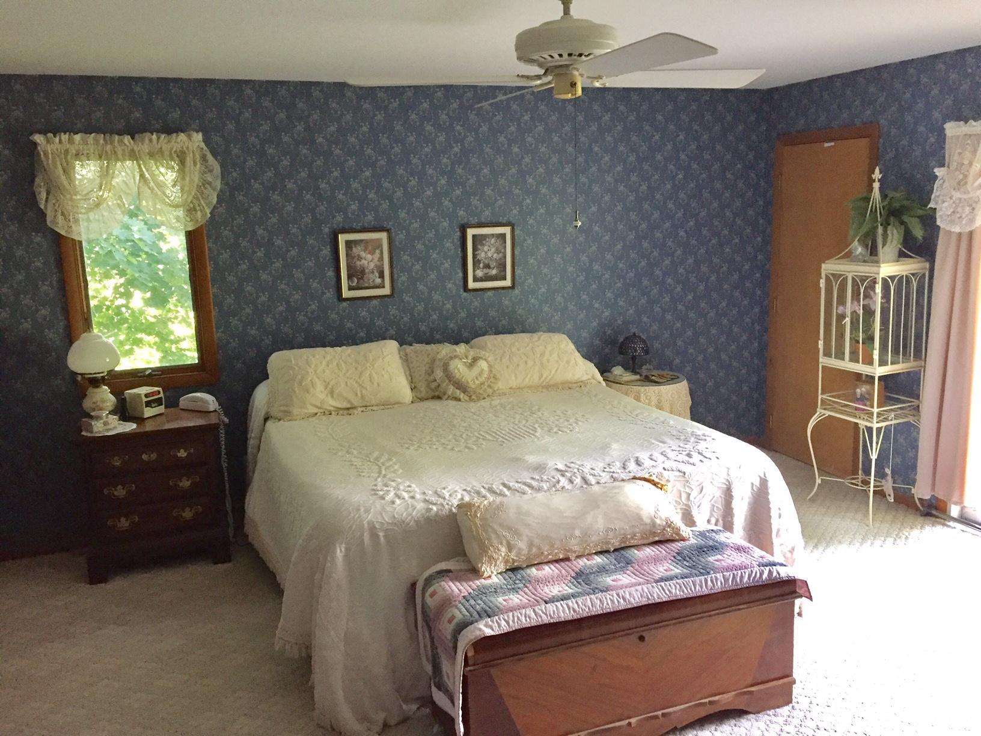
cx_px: 490
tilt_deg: -11.3
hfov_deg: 61.7
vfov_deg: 48.2
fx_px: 822
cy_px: 368
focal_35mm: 29
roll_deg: +0.2
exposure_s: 1/30
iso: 250
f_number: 2.2
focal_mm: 4.15
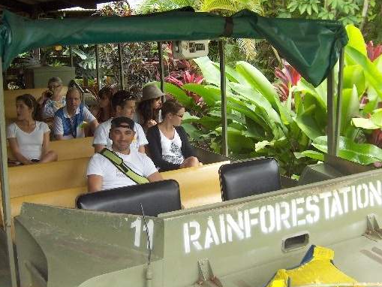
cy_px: 137
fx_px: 541
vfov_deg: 29.7
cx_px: 179
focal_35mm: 49
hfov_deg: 38.9
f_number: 2.8
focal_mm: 8
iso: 100
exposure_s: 1/130
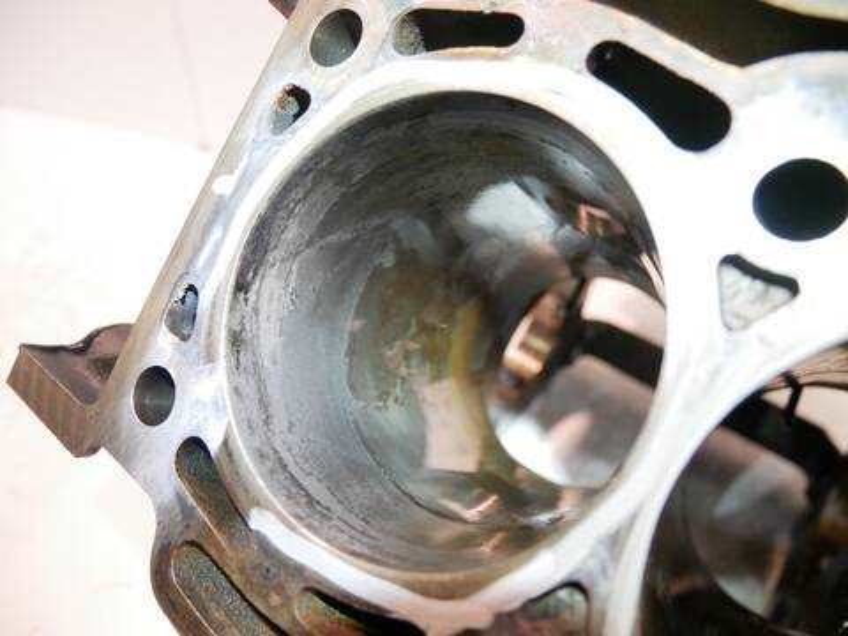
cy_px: 318
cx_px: 424
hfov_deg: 71.6
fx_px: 588
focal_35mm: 24
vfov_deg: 56.8
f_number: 3.5
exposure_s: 1/60
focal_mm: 12
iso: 1250
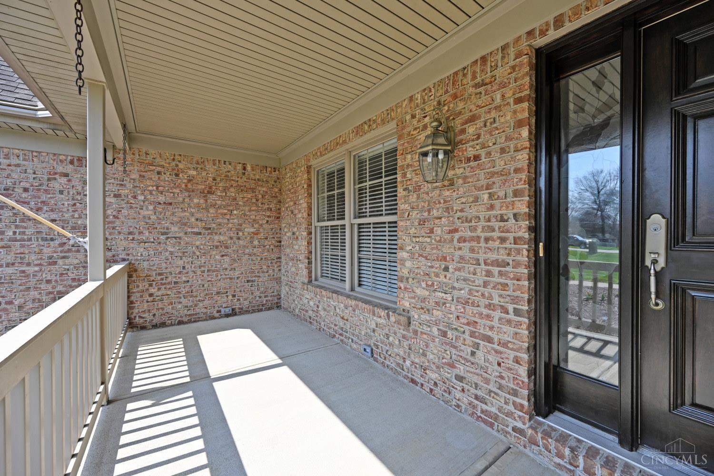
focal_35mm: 14
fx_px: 278
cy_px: 238
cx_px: 357
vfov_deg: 81.2
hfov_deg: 104.3
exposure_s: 1/250
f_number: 5.6
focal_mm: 14
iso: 100
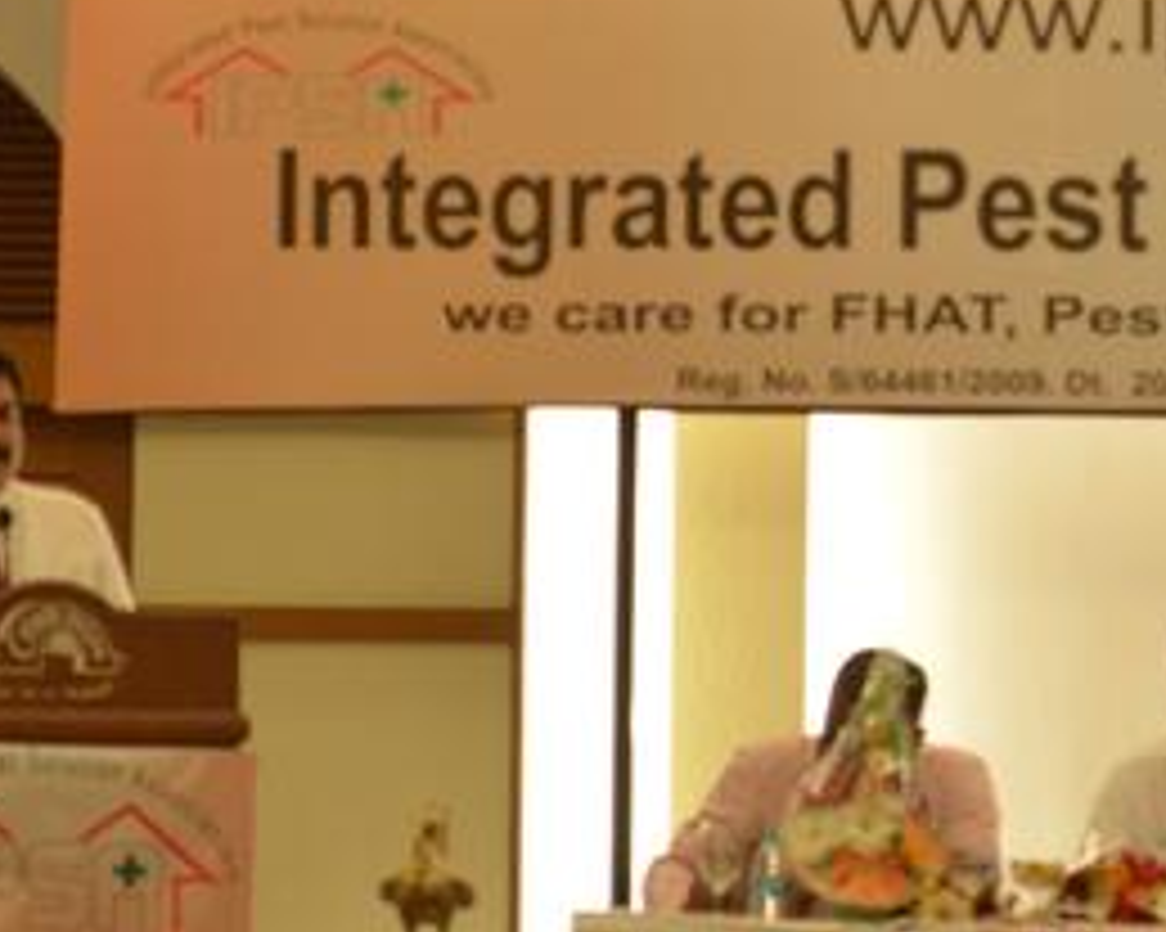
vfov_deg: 8.6
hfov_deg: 10.7
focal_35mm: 179
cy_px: 606
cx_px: 1103
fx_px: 6178
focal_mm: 55
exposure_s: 1/40
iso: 1000
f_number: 5.6
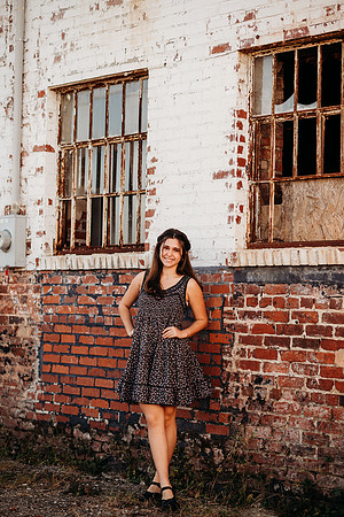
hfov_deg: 16.1
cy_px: 258
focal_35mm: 85
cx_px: 172
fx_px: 1218
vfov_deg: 23.9
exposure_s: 1/640
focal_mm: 85
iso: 100
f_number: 2.2
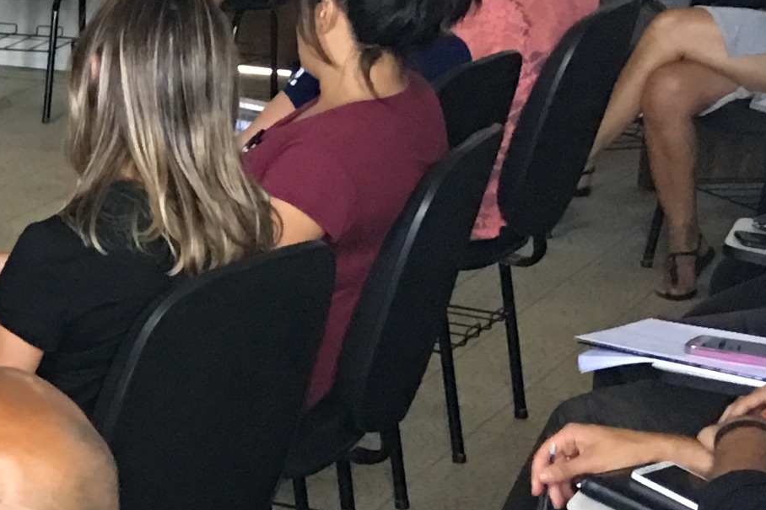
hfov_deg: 13.7
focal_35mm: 134
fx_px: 2851
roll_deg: +0.3
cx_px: -615
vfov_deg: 10.2
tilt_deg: -14.4
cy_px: 368
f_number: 2.2
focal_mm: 4.15
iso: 100
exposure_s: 1/15
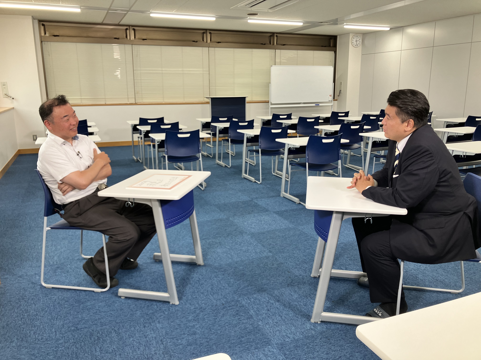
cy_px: 180
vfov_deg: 49.7
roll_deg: +0.3
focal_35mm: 28
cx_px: 240
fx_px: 389
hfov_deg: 63.4
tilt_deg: -13.0
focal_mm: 3.99
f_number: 1.8
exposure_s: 1/60
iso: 50
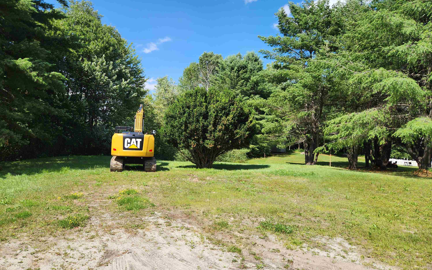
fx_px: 294
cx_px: 215
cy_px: 124
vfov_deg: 49.2
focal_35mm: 25
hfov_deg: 72.5
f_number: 1.8
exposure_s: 1/947
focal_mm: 5.4
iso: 20
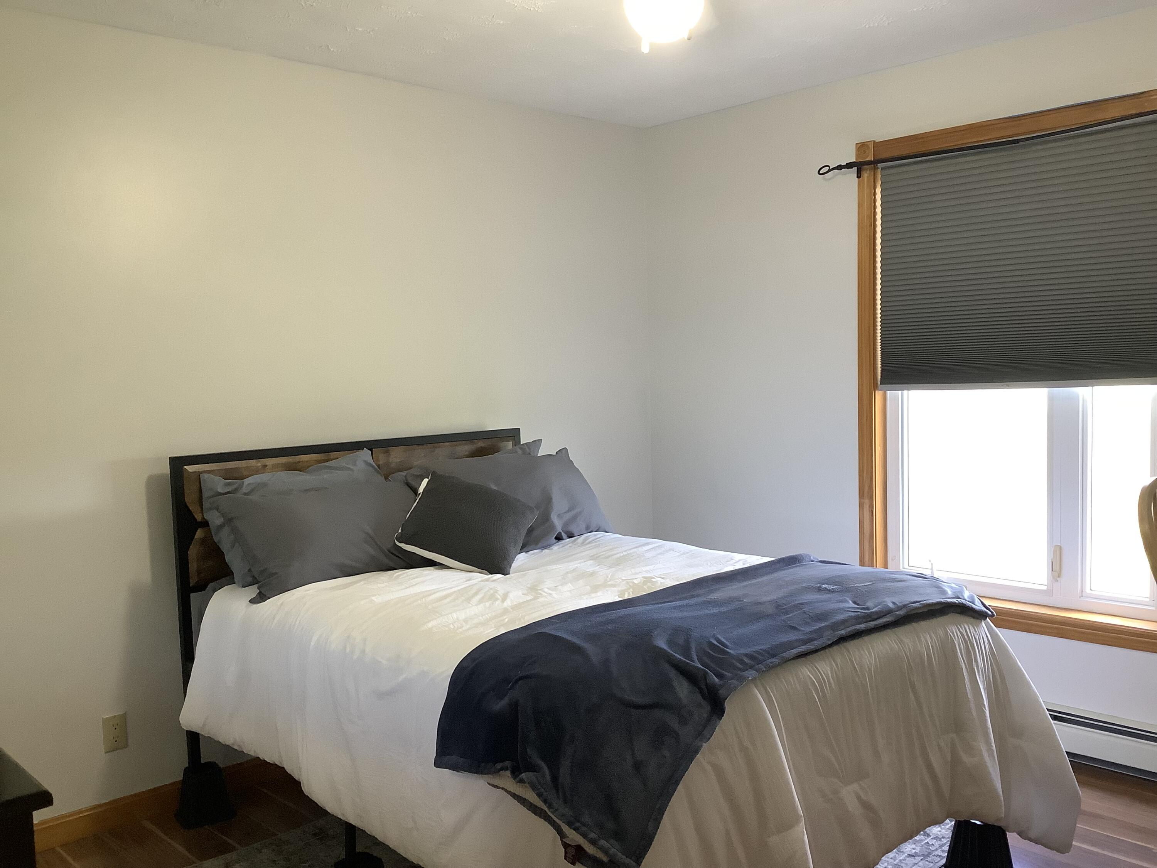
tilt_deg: -4.5
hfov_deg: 58.4
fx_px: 1036
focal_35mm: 31
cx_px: 578
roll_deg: +0.8
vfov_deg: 45.4
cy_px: 434
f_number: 2.4
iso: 200
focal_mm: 3.3
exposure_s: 1/60
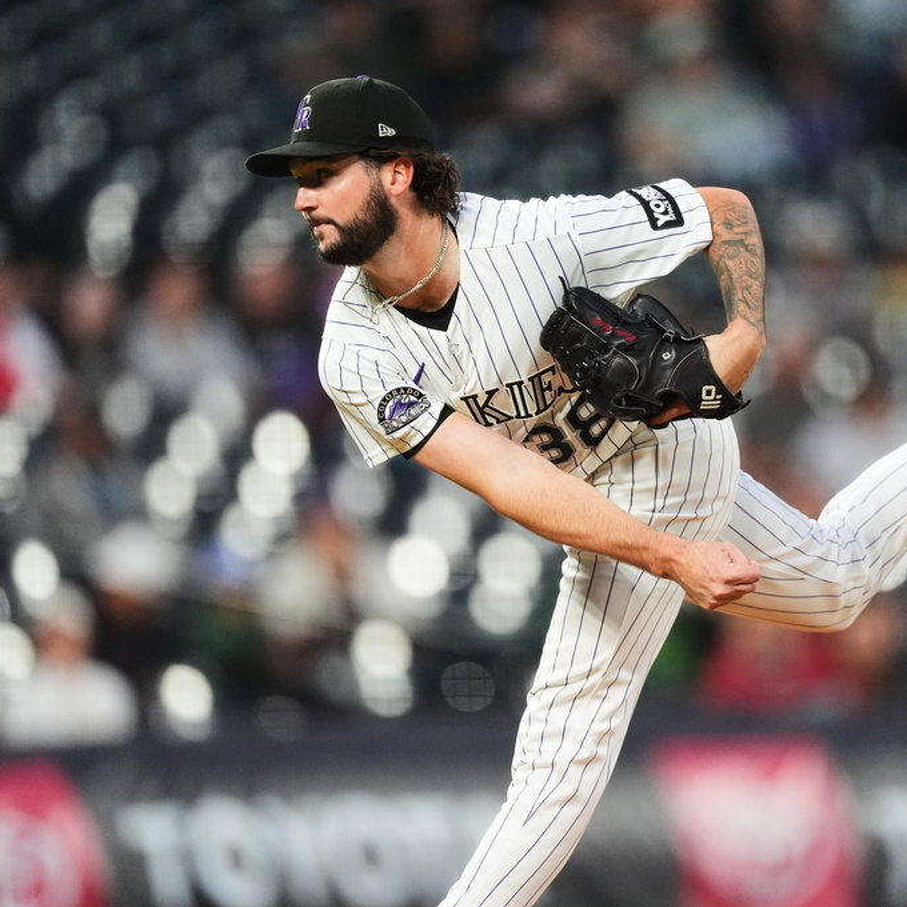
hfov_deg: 2.3
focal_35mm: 768
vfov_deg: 2.3
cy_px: 454
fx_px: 22767
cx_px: 584
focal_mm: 600
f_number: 4
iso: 5000
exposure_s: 1/1600
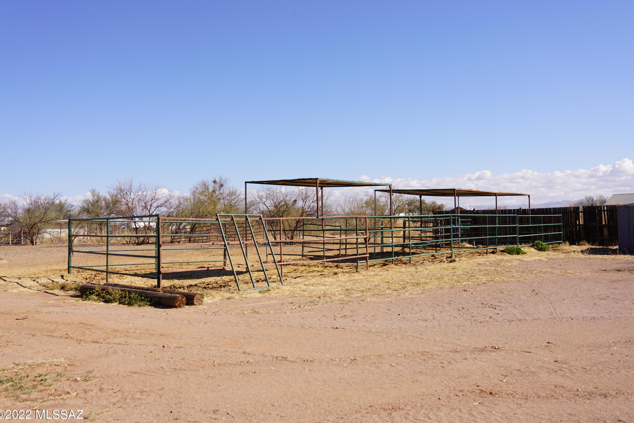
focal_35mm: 36
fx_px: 634
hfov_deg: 53.1
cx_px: 321
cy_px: 217
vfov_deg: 36.9
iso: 100
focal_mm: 35
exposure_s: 1/320
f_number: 8
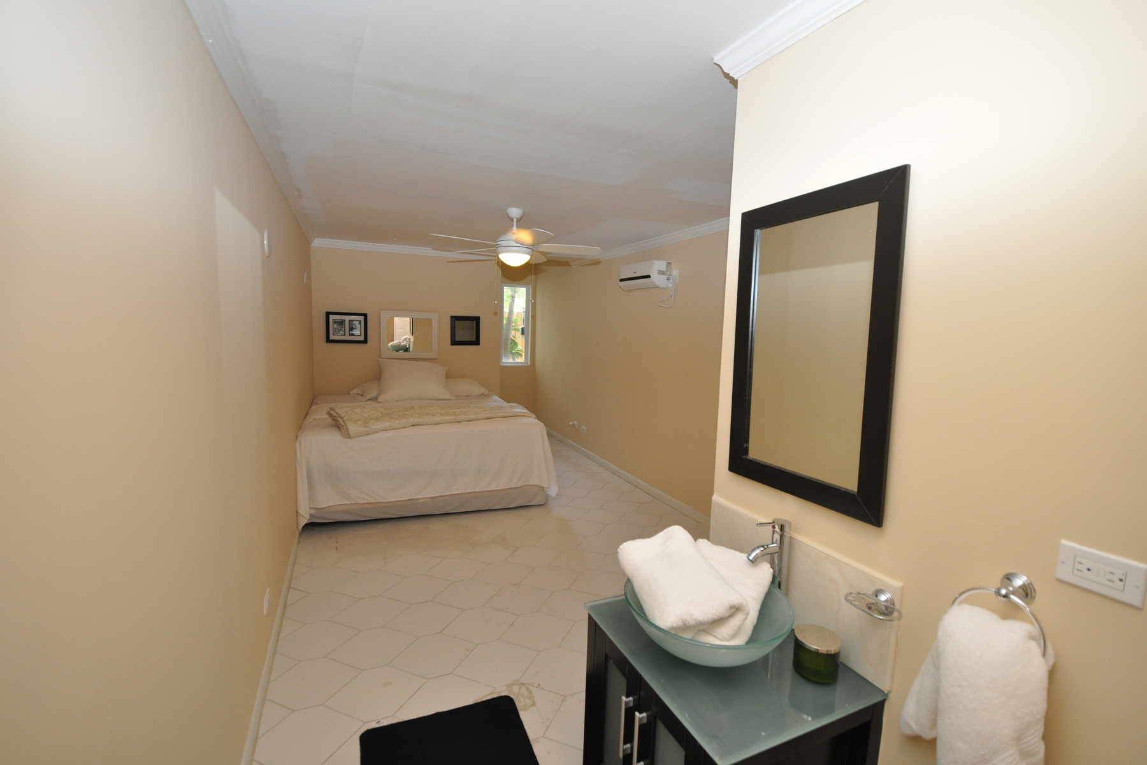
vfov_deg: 77.3
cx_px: 574
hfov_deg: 100.4
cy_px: 382
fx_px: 478
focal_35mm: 15
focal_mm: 10
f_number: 4
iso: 800
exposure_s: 1/60
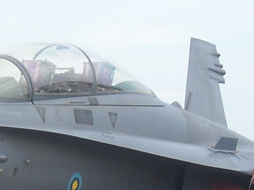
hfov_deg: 10.6
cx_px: 12
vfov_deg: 8.0
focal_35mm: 186
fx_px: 1365
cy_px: 178
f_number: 5.6
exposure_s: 1/218
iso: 64
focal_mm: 5.7
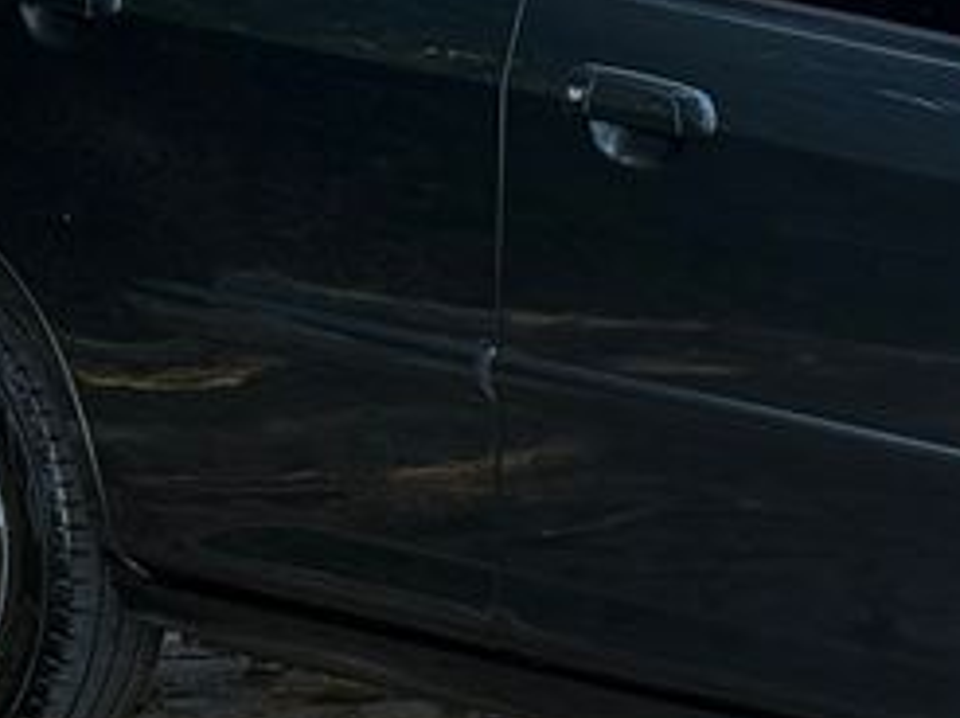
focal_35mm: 200
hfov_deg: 9.6
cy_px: 277
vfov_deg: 7.4
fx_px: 5541
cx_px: 1385
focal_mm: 6.76
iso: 64
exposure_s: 1/657
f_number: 1.78
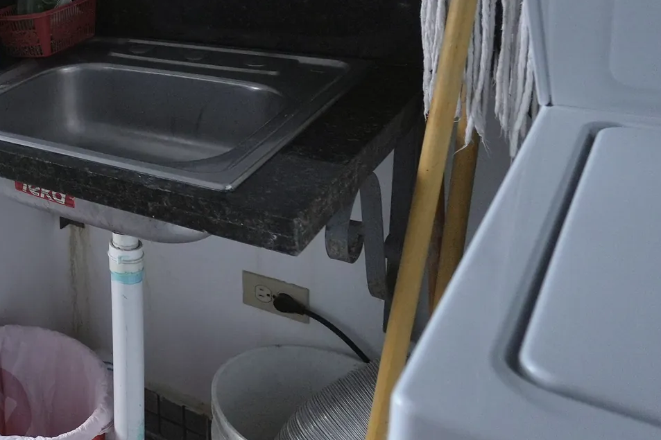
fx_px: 814
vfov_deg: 28.9
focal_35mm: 44
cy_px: 34
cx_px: -164
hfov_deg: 34.0
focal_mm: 11
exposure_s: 1/125
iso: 640
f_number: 2.8
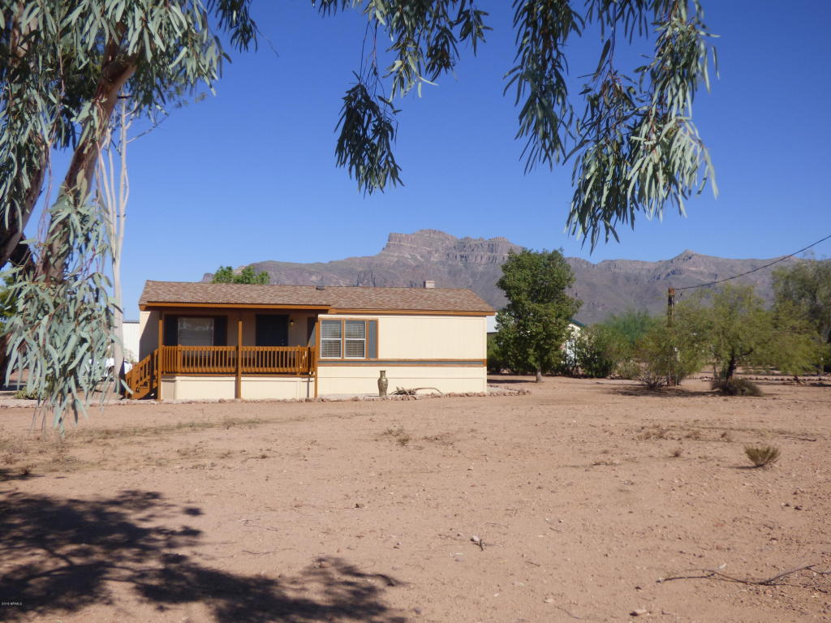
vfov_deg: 39.7
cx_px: 416
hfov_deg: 51.4
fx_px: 864
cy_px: 312
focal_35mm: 36
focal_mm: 6.18
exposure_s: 1/1600
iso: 100
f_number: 3.4
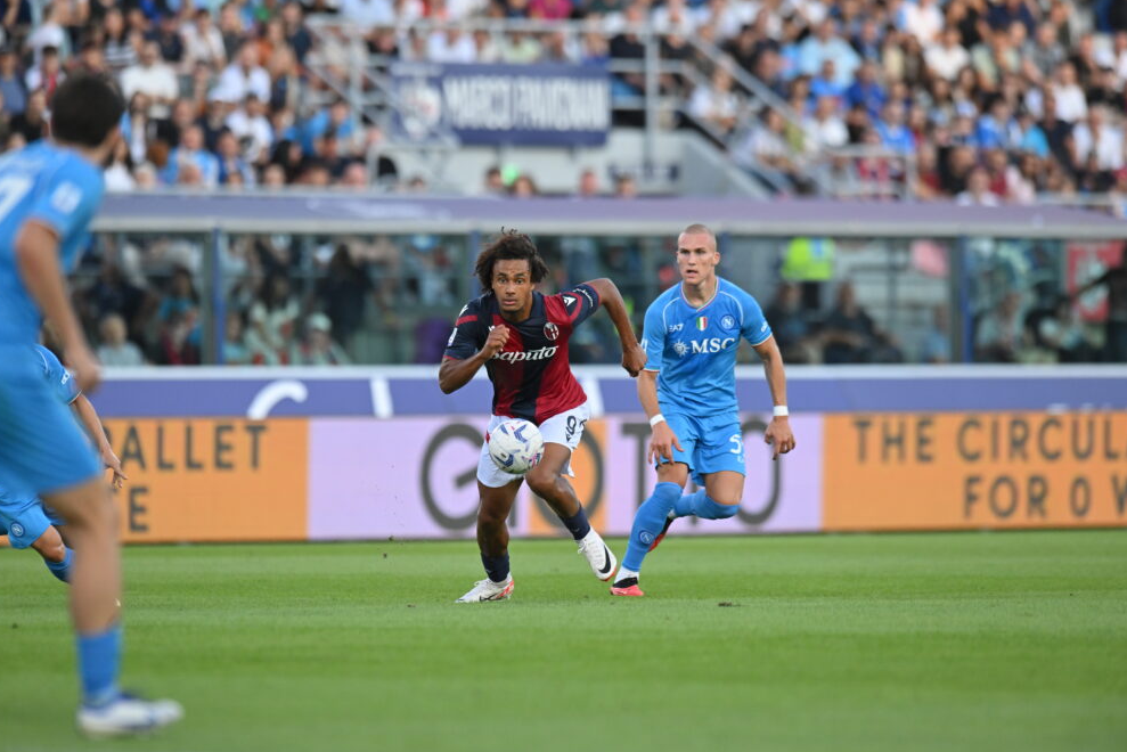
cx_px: 550
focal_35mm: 414
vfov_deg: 3.3
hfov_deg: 5.0
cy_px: 377
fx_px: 12964
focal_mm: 400
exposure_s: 1/2500
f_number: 4
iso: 1600
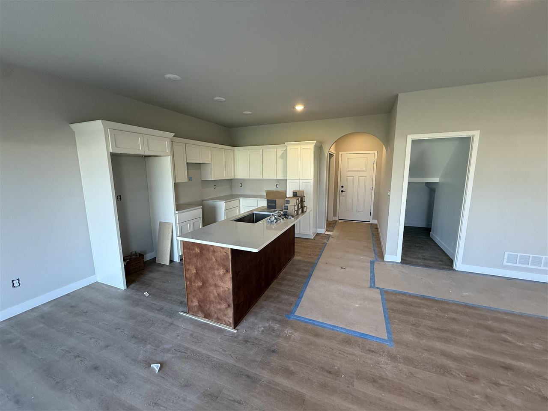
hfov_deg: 102.1
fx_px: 222
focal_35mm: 14
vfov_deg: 85.7
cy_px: 206
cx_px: 274
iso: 200
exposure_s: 1/120
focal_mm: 2.22
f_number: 2.2
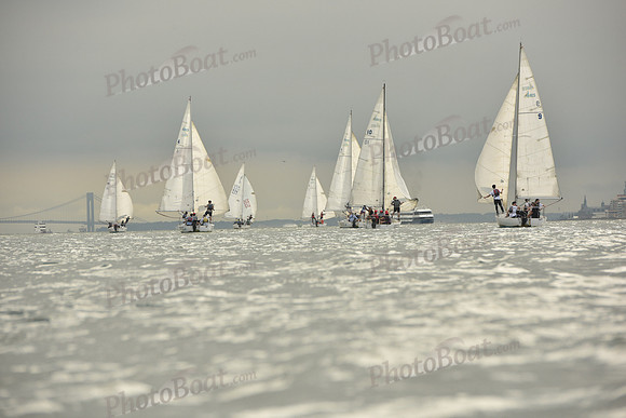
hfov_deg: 10.3
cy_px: 209
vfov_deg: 6.9
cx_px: 313
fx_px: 3478
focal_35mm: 200
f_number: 9
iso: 320
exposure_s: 1/1250
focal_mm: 200
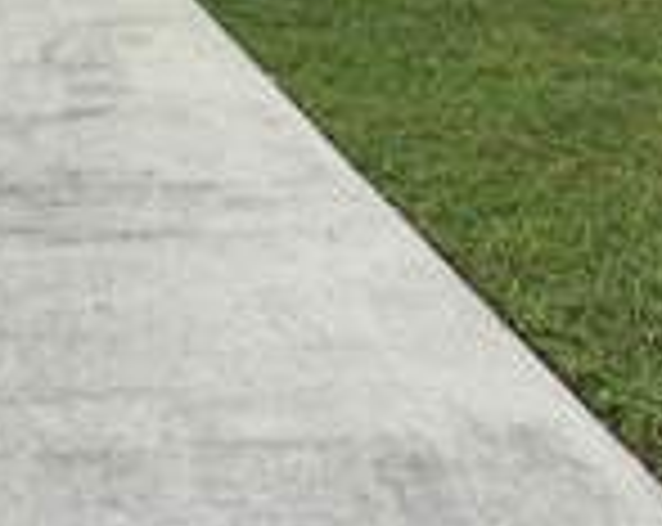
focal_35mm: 83
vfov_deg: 17.1
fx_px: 1623
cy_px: -207
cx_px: -99
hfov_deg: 21.6
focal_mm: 5.96
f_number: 1.6
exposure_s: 1/1344
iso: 50
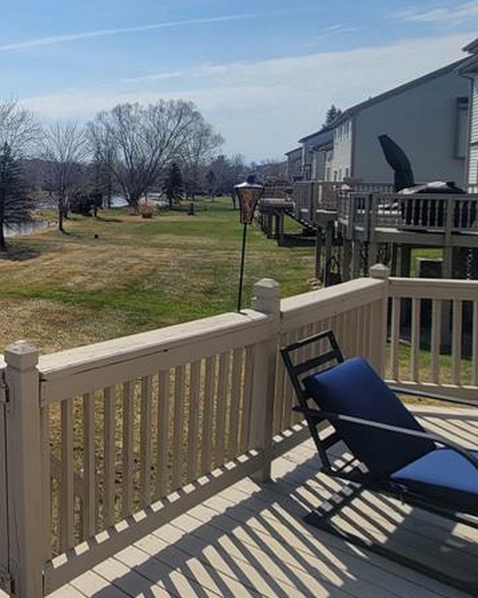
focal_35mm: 29
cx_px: -108
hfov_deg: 36.9
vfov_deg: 59.5
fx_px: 513
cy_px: 216
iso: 50
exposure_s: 1/3084
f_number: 2.2
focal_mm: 2.2
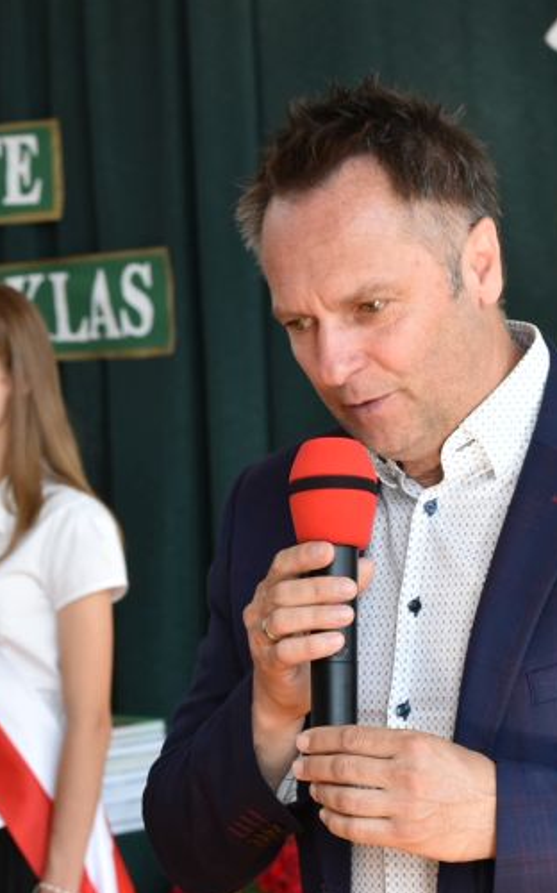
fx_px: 3720
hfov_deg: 8.5
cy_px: 586
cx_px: -96
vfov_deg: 13.7
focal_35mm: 153
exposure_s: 1/125
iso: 400
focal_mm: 50
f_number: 5.6
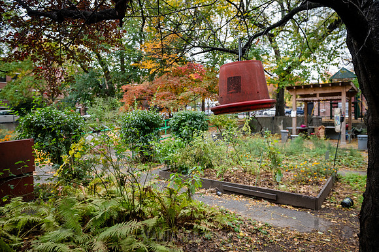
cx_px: 190
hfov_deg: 69.4
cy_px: 126
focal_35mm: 26
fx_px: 274
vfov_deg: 49.5
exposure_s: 1/800
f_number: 4.5
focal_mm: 26
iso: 2000
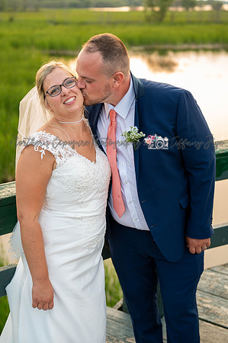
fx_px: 476
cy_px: 172
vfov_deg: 39.6
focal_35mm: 50
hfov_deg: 26.9
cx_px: 114
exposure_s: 1/160
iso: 400
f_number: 2.8
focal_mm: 50
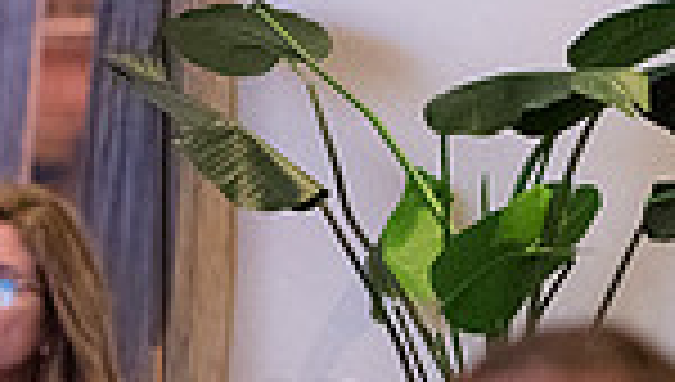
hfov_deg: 5.5
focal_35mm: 384
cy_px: 65
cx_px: -418
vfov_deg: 3.2
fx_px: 6885
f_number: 2.8
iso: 6400
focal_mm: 95
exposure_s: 1/125
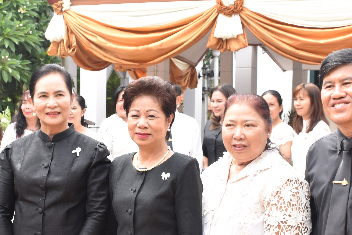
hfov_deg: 31.8
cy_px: 177
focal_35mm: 63
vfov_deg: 21.4
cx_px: 135
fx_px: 616
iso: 320
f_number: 8
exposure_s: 1/250
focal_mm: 20
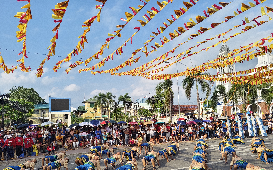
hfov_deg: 70.4
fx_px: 193
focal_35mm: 26
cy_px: 101
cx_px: 135
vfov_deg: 47.4
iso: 50
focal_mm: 5.56
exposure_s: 1/421
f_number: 1.88
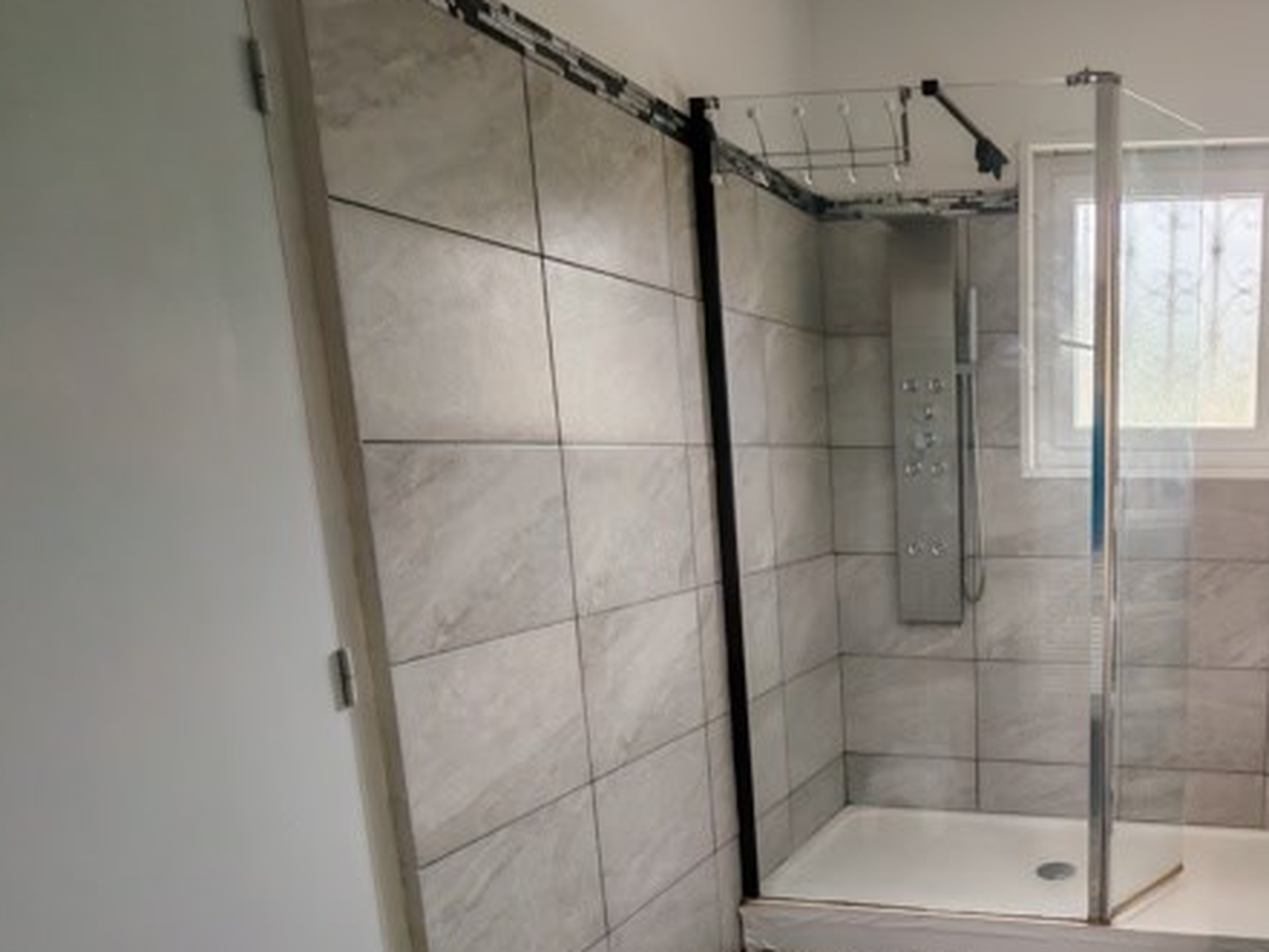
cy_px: 682
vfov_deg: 46.9
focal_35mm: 29
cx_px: 1065
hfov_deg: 55.9
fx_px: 1063
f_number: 2.2
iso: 125
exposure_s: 1/50
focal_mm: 1.96
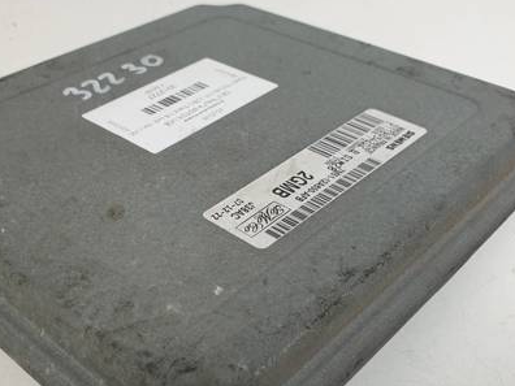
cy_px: 242
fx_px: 625
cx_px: 196
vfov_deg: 34.2
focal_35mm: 42
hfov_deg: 44.5
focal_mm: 4.3
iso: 50
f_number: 2.4
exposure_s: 1/100
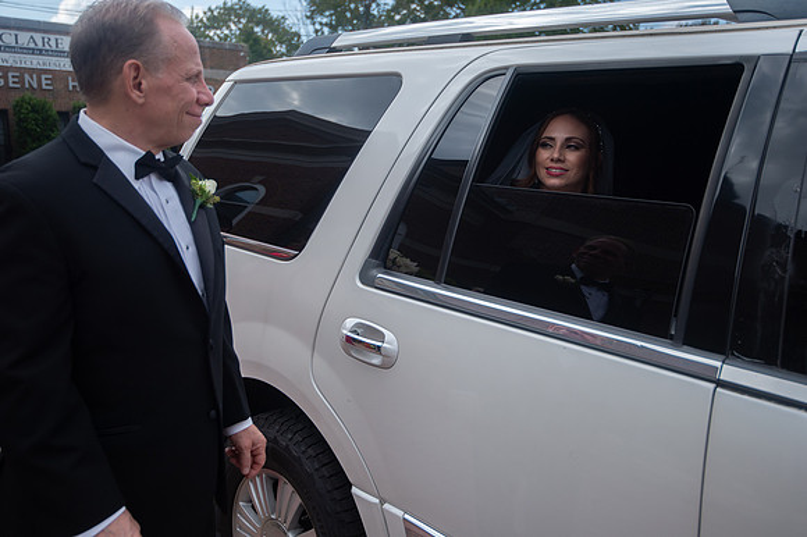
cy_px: 268
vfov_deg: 37.8
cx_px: 404
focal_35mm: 35
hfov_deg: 54.5
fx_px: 784
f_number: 4
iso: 400
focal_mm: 35
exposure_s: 1/2000
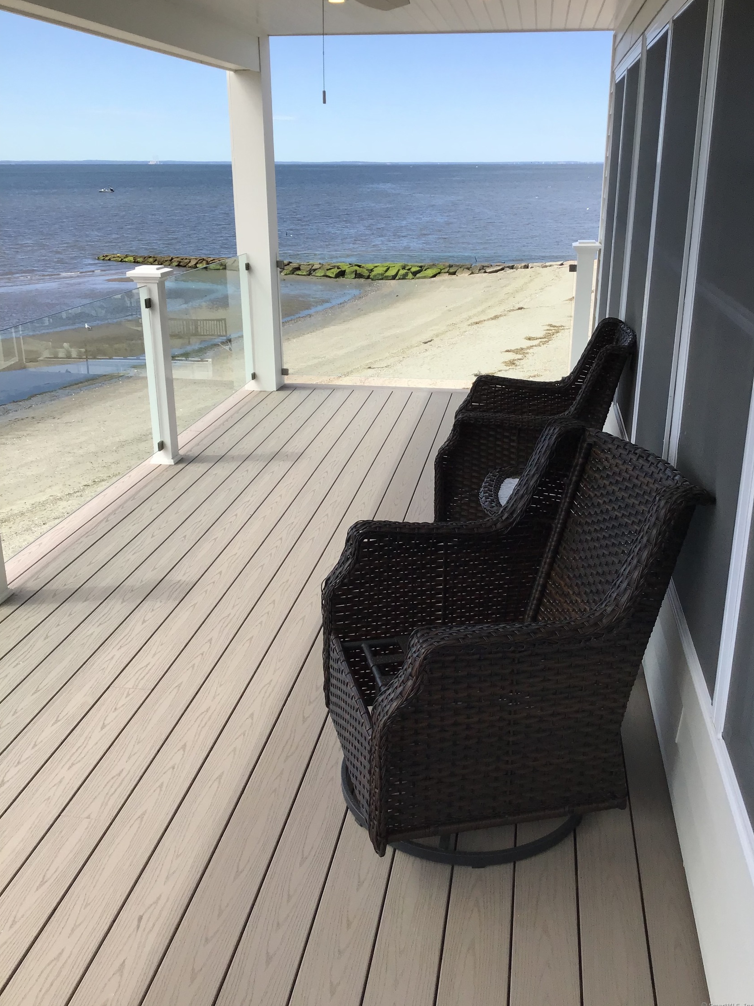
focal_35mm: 32
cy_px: 492
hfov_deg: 44.2
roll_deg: +2.5
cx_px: 388
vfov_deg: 56.8
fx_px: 929
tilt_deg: -18.4
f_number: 2.4
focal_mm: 3.3
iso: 25
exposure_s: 1/1018
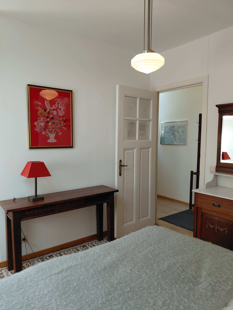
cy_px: 155
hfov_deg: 54.9
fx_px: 224
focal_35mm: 25
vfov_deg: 69.4
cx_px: 116
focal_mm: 4.69
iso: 50
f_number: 1.8
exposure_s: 1/105
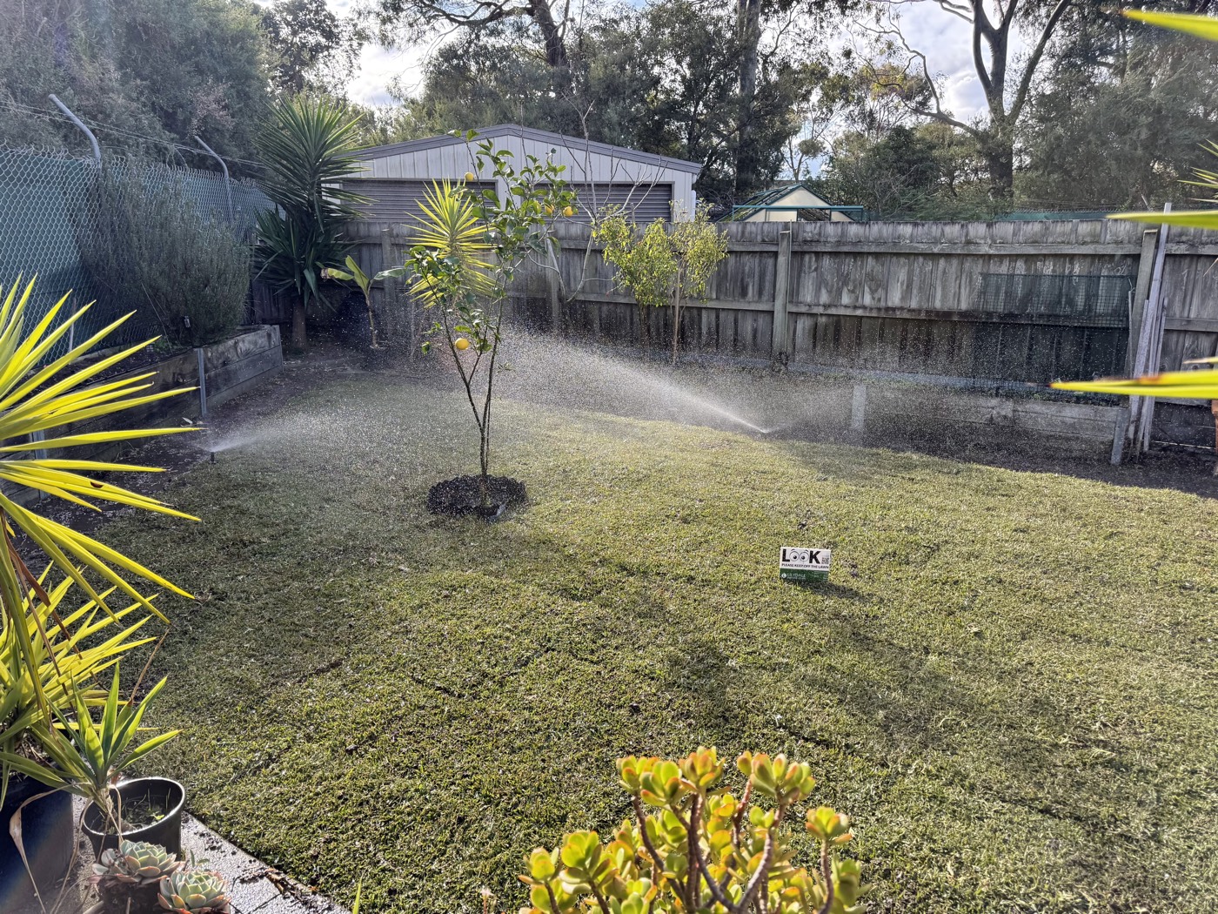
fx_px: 844
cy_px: 457
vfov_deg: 56.8
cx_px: 609
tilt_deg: -13.0
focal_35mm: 24
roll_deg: -0.5
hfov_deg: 71.6
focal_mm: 6.76
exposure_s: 1/1046
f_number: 1.78
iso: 100
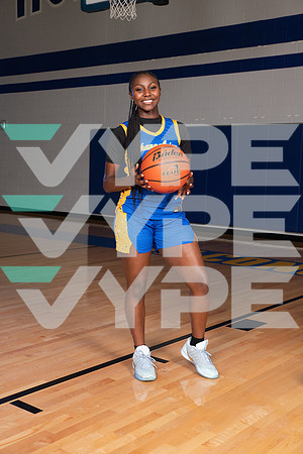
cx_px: 152
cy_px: 227
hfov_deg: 29.2
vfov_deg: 42.7
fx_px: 581
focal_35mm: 46
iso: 500
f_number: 7.1
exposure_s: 1/320
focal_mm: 46
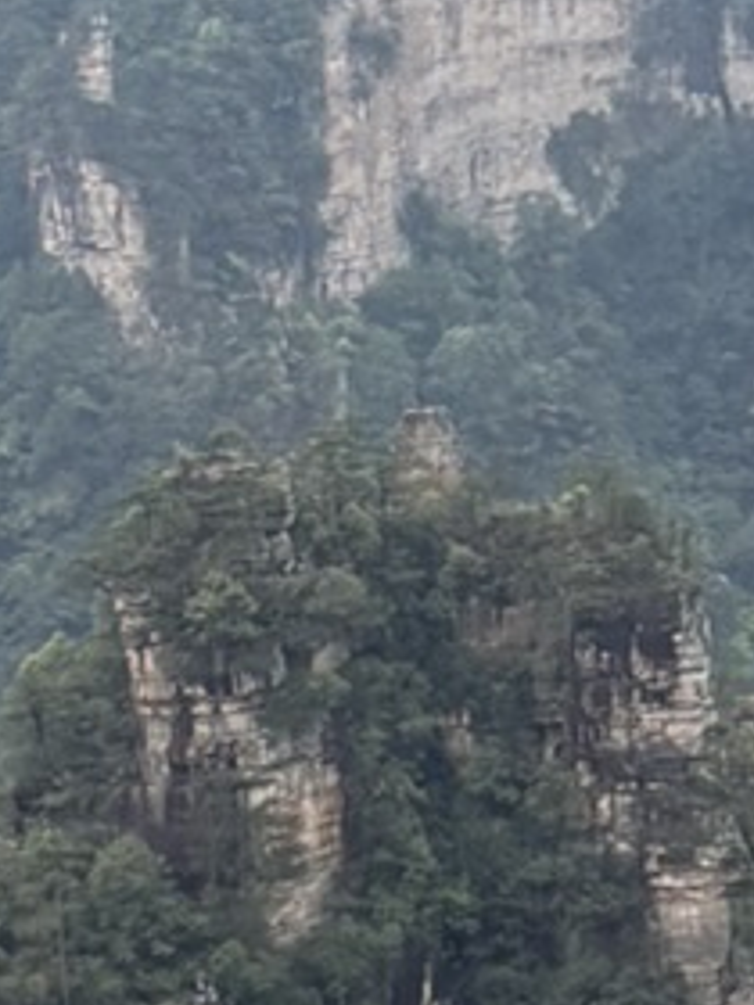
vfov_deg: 10.4
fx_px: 5518
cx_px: 2621
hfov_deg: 6.7
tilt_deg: -9.7
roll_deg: -1.0
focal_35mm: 190
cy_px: 441
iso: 50
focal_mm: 5.96
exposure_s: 1/1522
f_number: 1.6
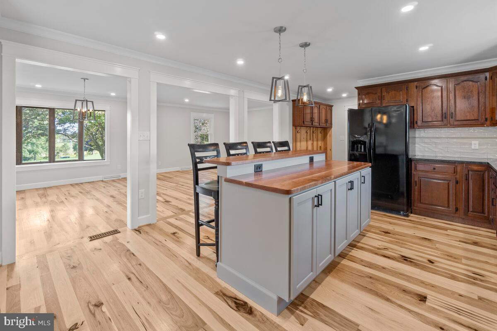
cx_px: 248
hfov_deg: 100.4
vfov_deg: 77.3
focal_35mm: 15
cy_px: 166
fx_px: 207
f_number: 8
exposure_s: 1/10
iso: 500
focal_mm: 10
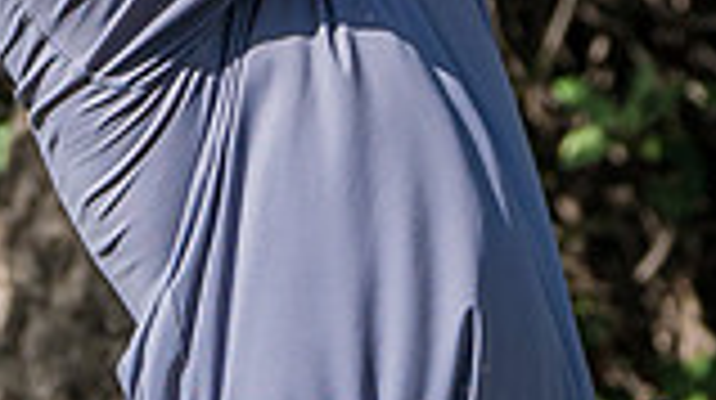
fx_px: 15360
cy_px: 450
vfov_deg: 1.5
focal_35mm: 810
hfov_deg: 2.7
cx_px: 216
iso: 320
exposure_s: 1/4000
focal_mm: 95
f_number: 2.8
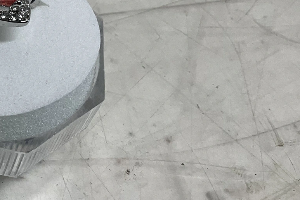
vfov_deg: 17.0
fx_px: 650
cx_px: -79
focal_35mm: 78
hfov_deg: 23.3
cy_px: -20
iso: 40
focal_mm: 3
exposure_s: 1/120
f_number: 1.8
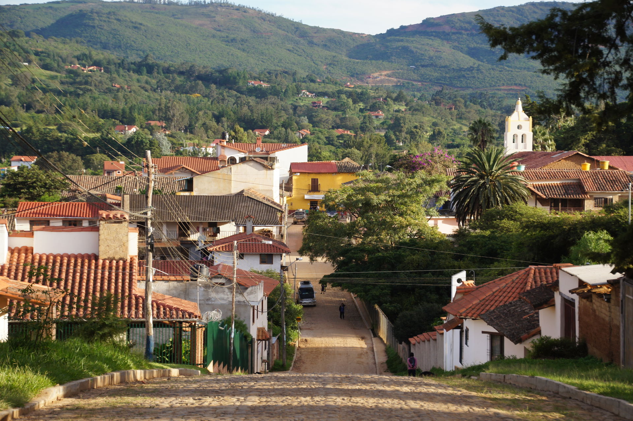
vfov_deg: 12.2
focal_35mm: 112
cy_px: 210
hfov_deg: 18.2
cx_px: 316
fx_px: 1976
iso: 100
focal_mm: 75
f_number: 6.3
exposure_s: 1/125
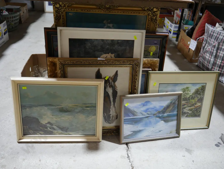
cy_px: 84
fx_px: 194
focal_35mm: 30
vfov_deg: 46.8
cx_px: 112
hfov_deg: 59.9
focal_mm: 15
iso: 400
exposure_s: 1/60
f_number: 3.6
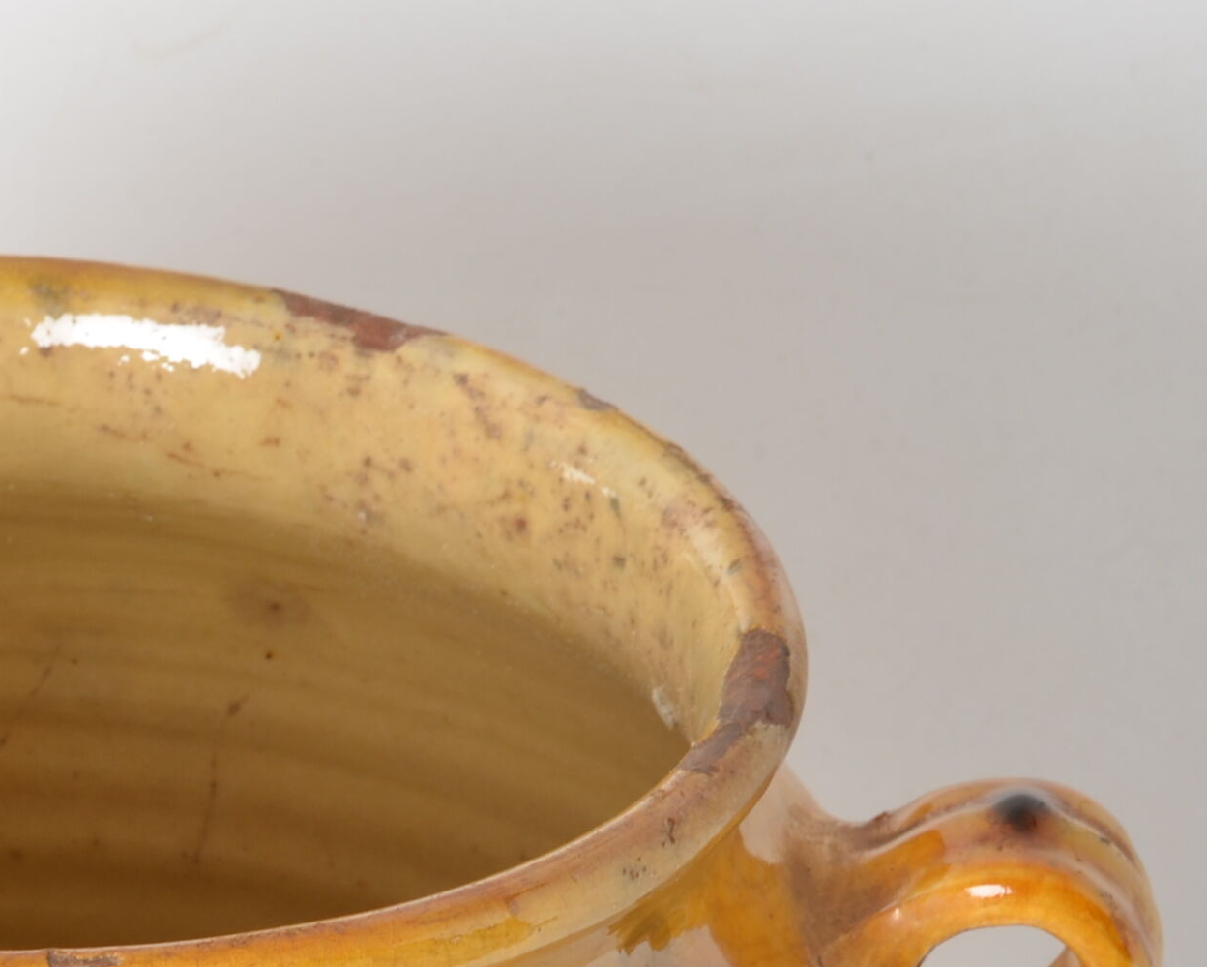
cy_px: 1048
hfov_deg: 9.2
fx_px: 7432
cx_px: -105
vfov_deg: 7.4
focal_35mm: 208
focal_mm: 50
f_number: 11
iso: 100
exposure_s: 1/125
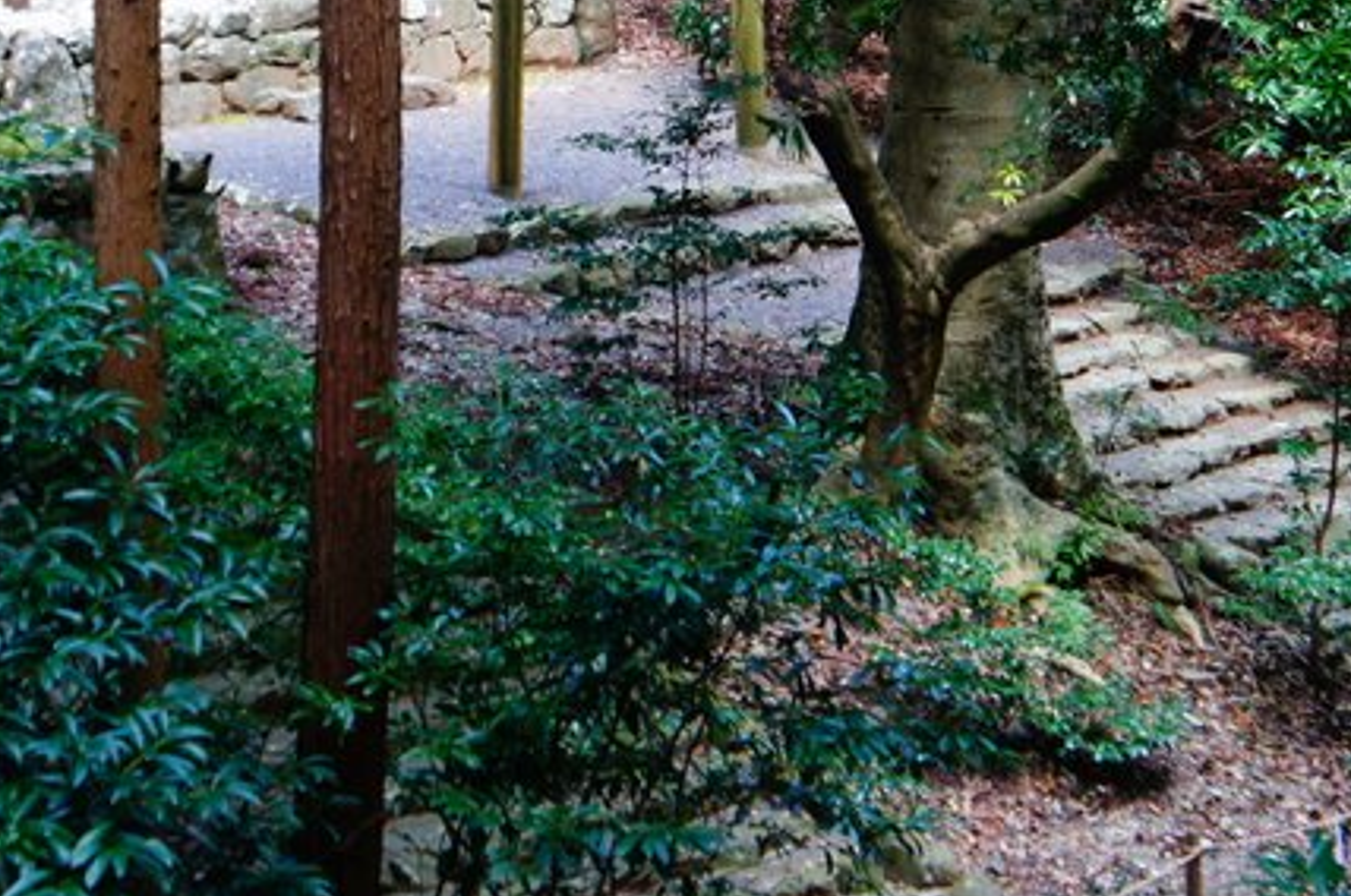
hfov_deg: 16.7
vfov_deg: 11.0
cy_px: 32
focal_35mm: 123
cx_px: 606
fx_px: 4611
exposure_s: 1/60
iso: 400
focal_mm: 39
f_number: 4.5
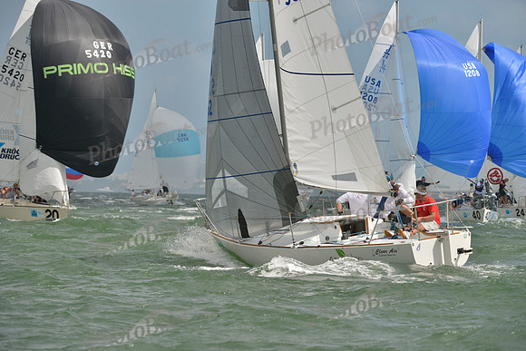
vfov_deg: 5.3
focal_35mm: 260
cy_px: 176
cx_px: 263
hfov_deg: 7.9
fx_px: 3800
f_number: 9
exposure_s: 1/1000
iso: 280
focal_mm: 260
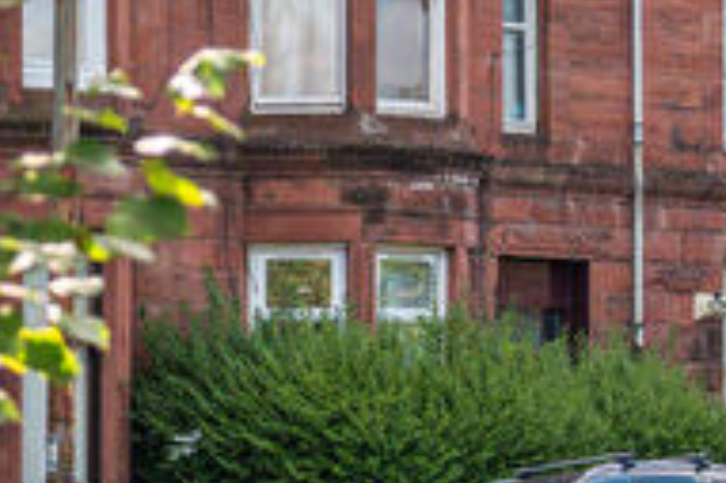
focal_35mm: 183
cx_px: 593
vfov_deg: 7.3
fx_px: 3687
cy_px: -369
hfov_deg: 11.2
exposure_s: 1/5000
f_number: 2.2
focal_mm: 50
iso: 200
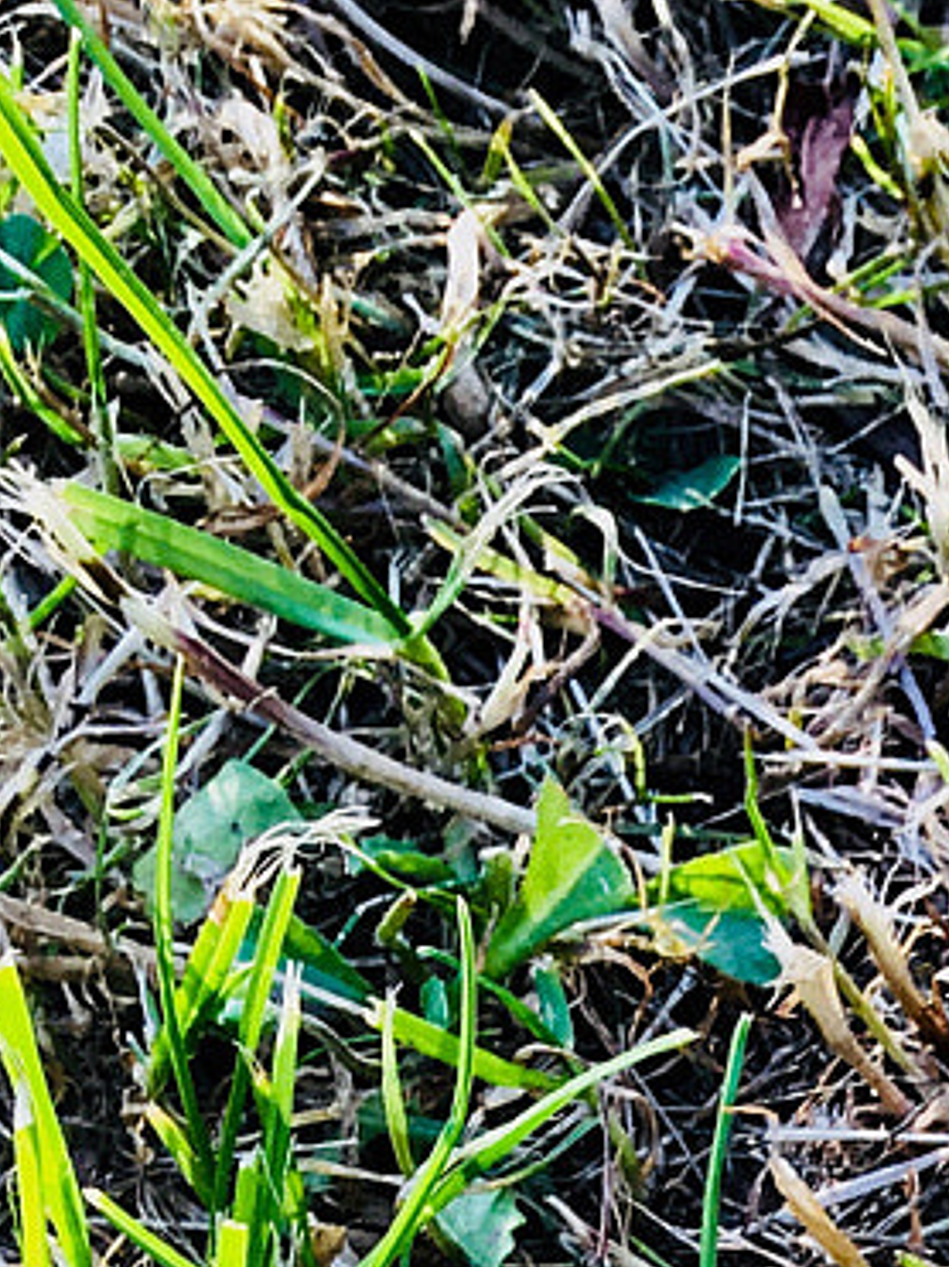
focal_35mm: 125
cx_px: 1724
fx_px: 4572
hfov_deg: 11.0
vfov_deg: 13.5
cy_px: 2531
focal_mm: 4.15
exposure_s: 1/114
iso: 25
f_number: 2.2
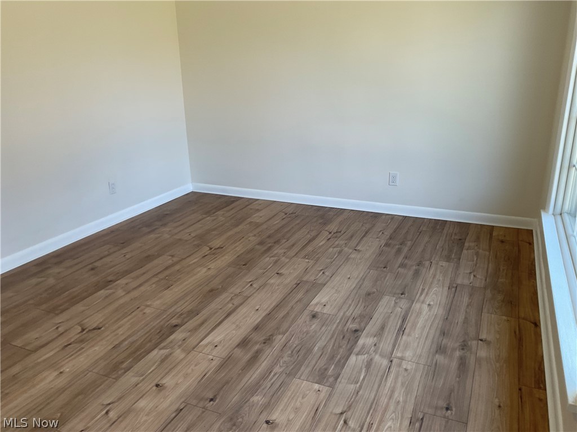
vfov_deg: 48.2
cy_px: 216
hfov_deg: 61.7
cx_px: 288
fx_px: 483
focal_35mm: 29
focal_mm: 3
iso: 32
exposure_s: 1/120
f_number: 1.8
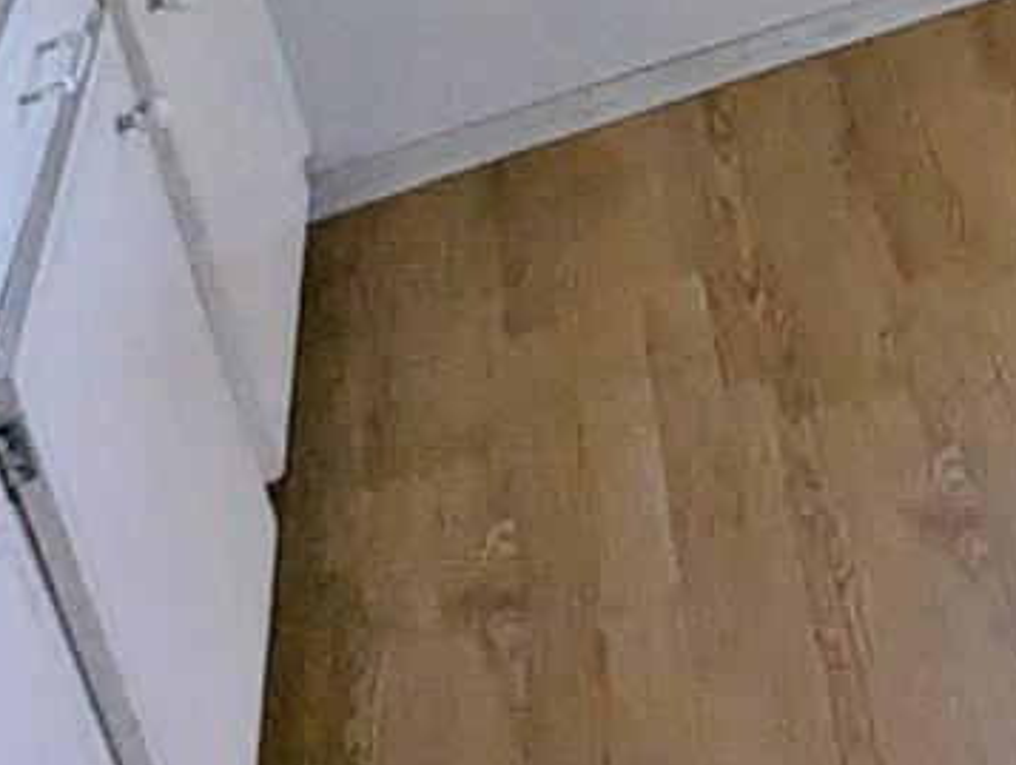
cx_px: 1708
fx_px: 1705
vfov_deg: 19.5
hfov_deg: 23.0
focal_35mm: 58
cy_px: -577
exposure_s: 1/372
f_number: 2.2
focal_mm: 1.95
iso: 63
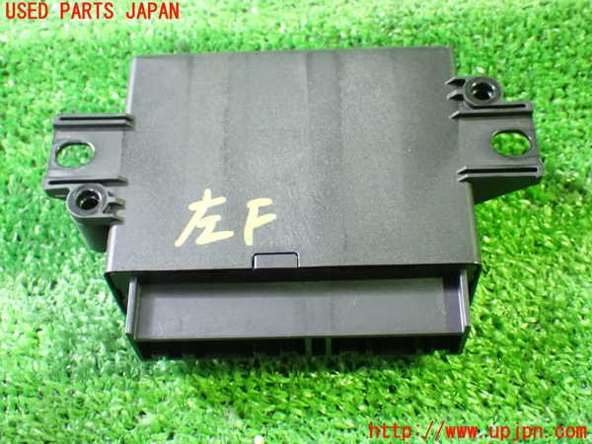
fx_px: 855
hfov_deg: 38.2
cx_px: 296
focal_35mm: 50
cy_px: 222
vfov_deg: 29.1
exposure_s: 1/20
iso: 1600
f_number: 3.2
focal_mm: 9.01
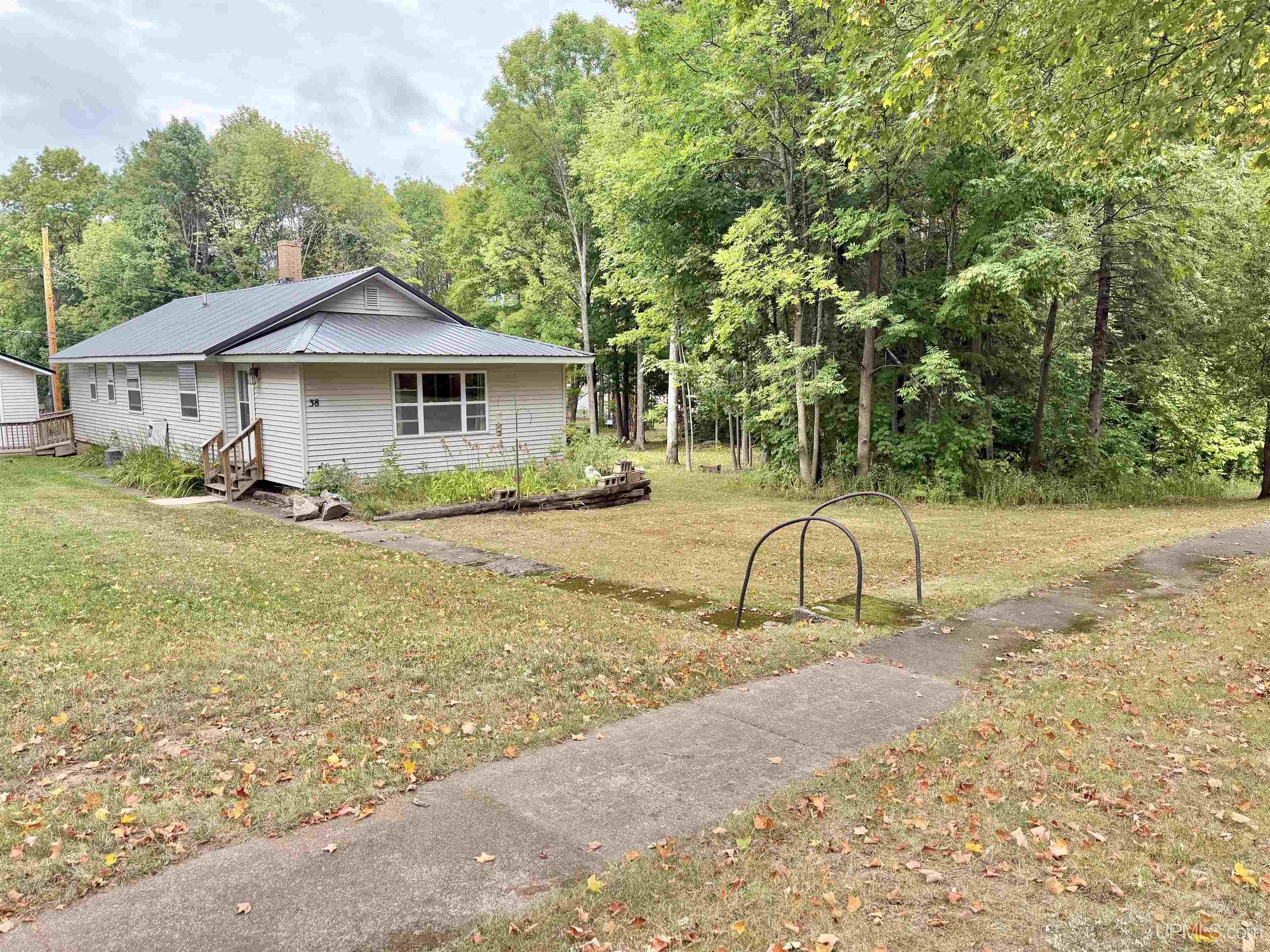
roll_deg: +0.5
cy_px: 476
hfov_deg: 71.6
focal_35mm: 24
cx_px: 635
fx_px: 881
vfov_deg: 56.8
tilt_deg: -8.1
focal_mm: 6.76
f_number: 1.78
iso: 100
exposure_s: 1/654
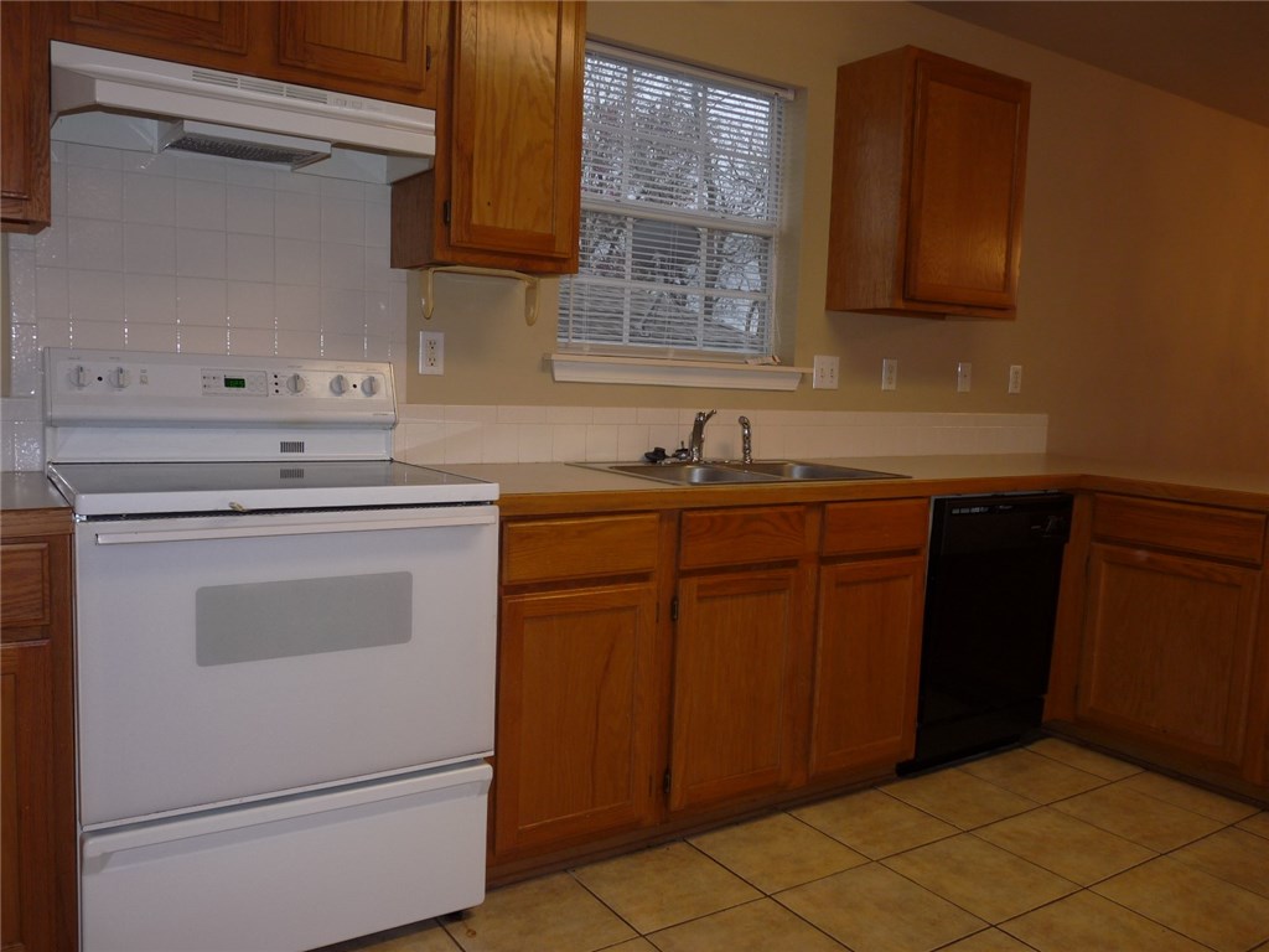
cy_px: 476
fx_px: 990
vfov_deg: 51.4
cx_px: 634
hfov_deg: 65.3
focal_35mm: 27
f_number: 2.8
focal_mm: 4.8
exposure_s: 1/40
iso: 100
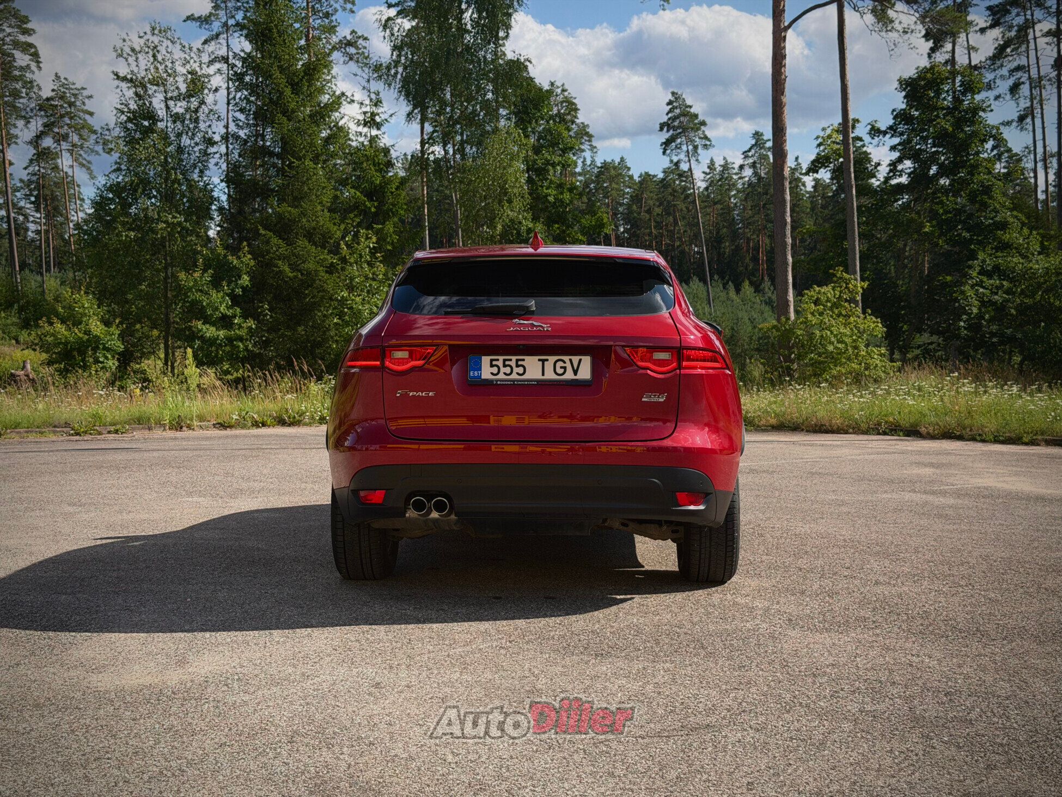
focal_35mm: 48
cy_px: 398
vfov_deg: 30.3
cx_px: 531
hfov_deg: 39.7
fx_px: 1473
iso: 80
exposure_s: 1/2865
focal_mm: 6.76
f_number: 1.78
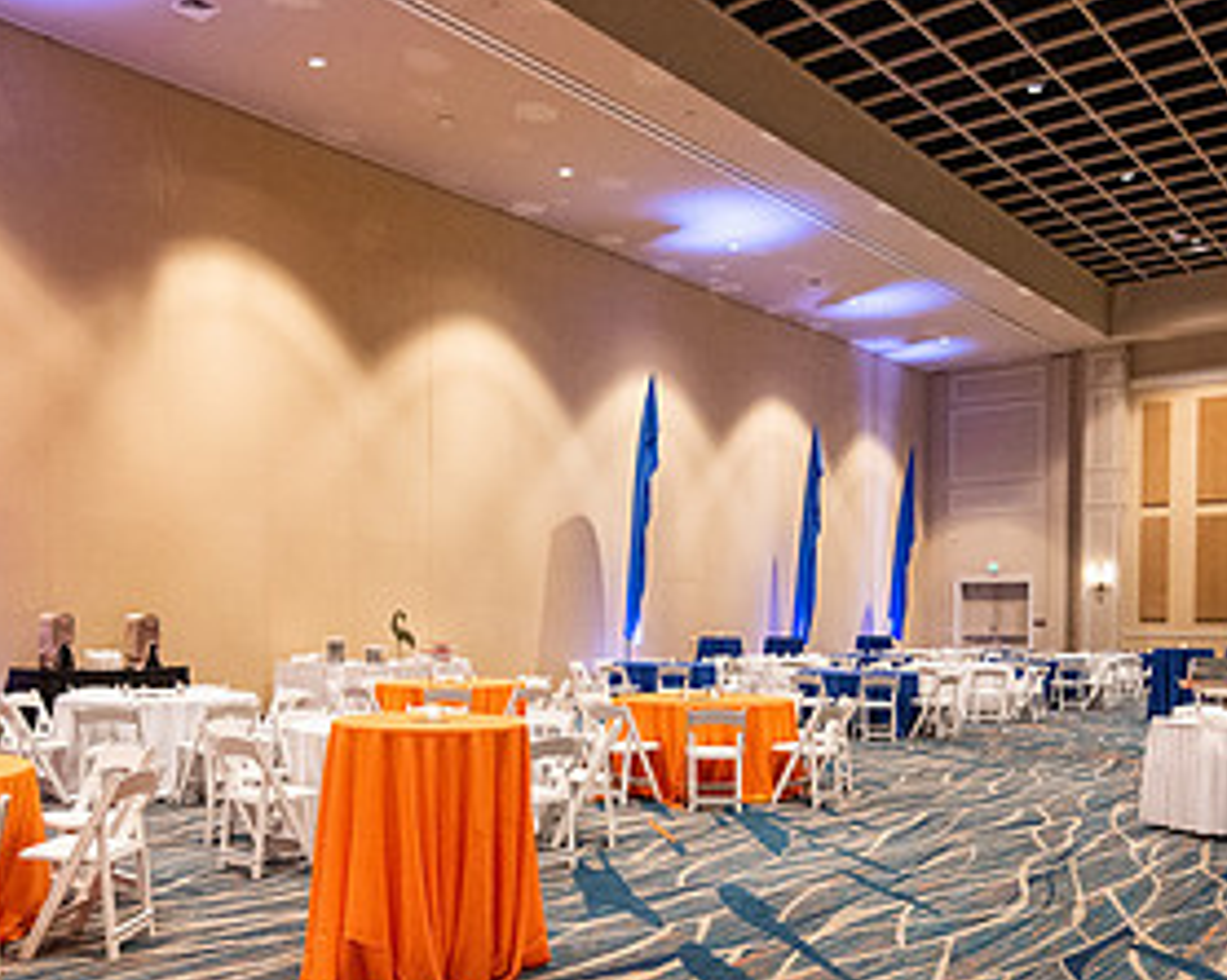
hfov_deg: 57.2
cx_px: 570
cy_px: 630
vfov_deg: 46.5
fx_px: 1125
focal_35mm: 31
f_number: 2.8
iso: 2000
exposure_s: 1/125
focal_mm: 15
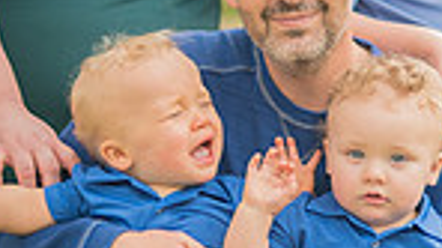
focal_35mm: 270
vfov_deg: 4.5
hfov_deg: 8.0
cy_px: 75
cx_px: 264
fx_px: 3162
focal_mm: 85
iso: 160
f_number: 2
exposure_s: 1/250
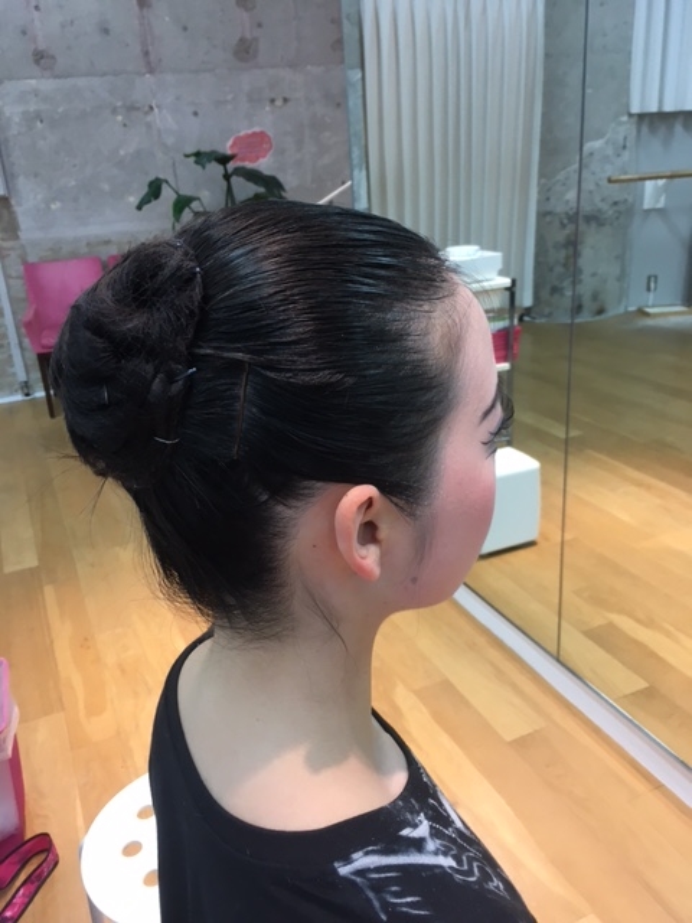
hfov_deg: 48.2
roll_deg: +3.4
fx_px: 773
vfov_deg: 61.7
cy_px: 462
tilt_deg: -22.2
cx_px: 346
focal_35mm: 29
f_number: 2.2
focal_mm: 4.15
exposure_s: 1/30
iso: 50
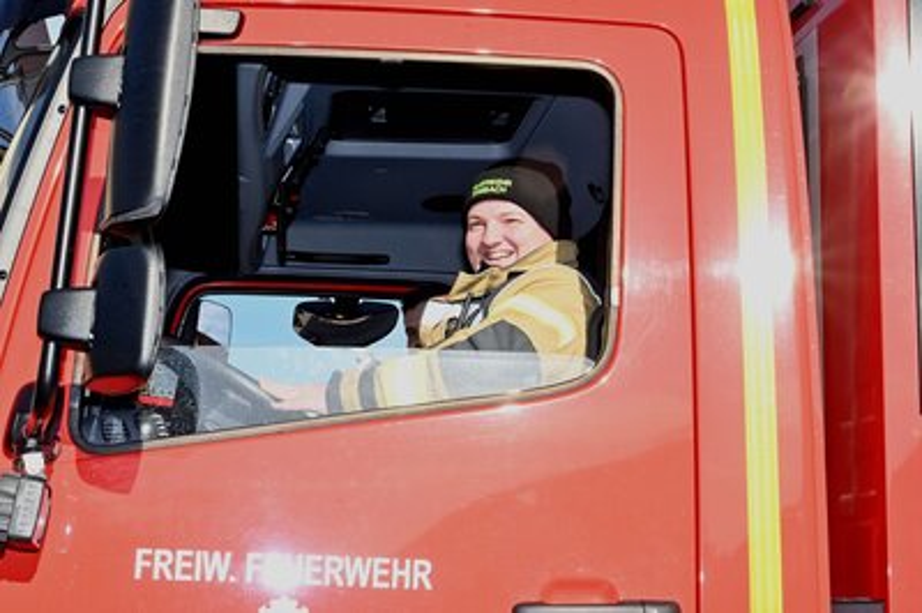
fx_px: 1356
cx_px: 461
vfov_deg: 25.5
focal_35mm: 53
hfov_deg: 37.5
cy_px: 306
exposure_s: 1/200
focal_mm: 53
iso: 1000
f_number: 22
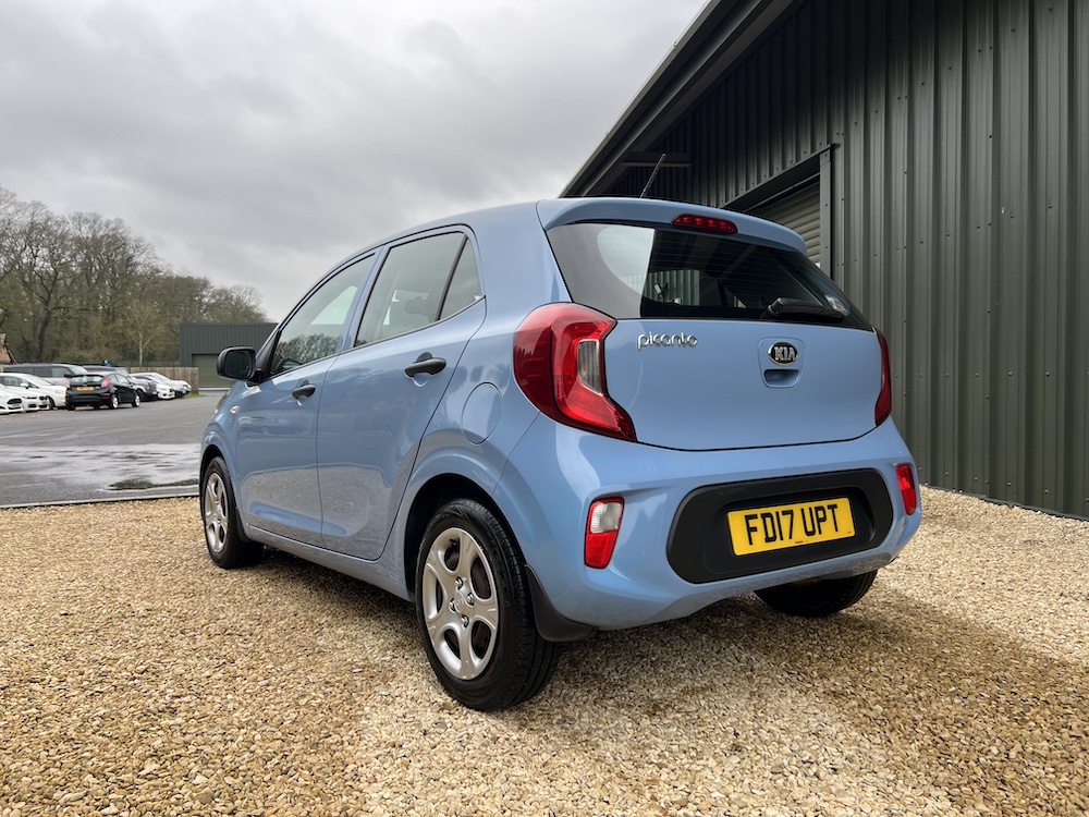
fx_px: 818
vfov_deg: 53.1
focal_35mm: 26
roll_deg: +0.6
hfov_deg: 67.3
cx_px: 544
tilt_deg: -3.0
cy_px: 408
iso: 40
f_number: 1.5
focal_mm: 5.7
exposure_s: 1/157
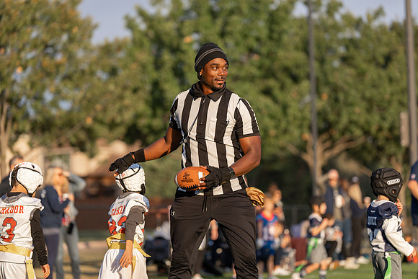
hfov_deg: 15.3
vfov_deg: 10.2
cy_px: 140
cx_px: 209
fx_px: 1556
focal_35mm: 134
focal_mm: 134
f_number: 2.8
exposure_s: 1/800
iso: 125
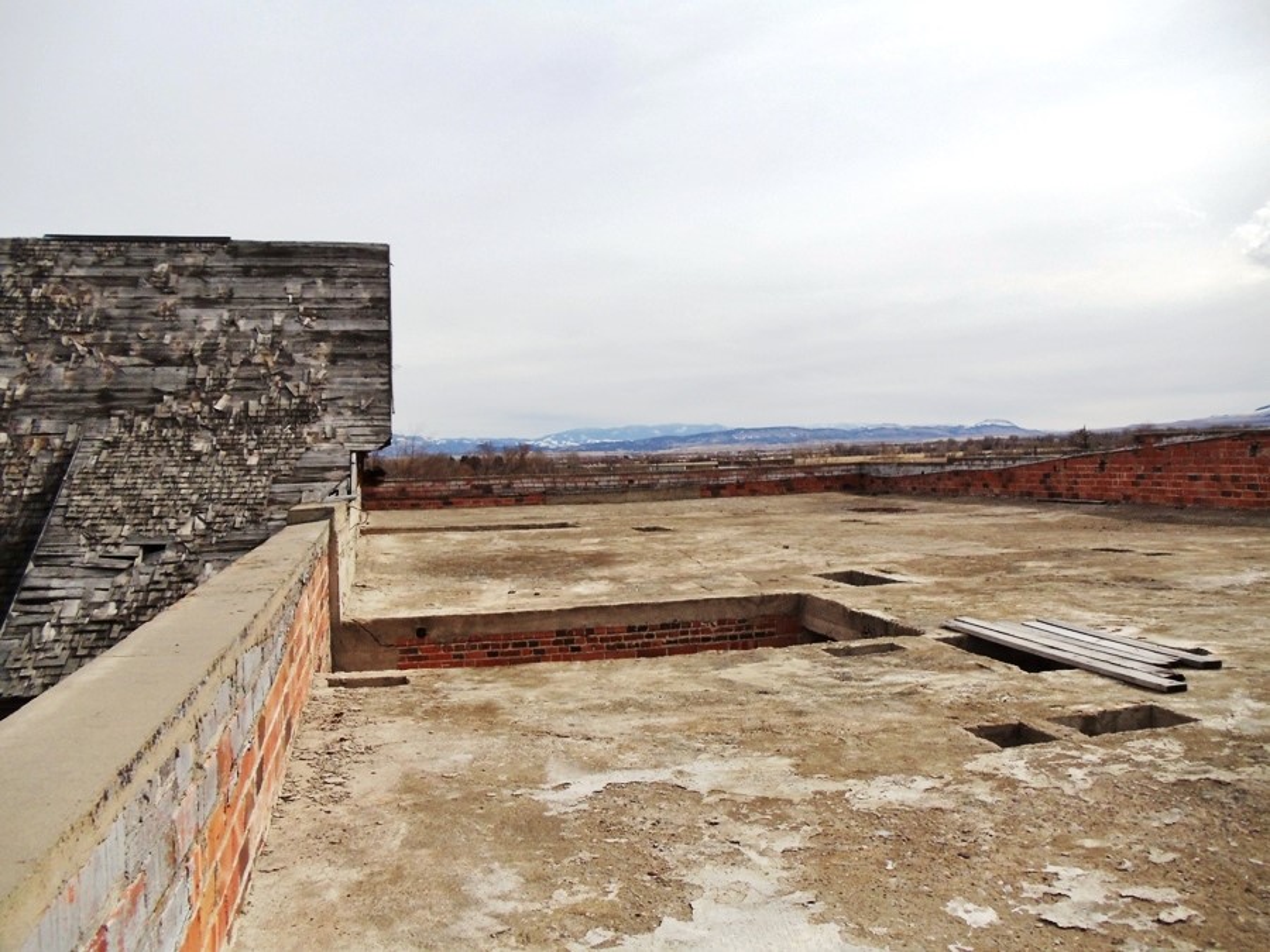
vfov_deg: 32.9
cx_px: 635
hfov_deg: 42.9
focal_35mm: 44
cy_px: 476
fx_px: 1614
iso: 100
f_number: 7.1
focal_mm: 6
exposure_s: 1/800
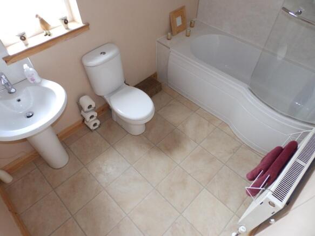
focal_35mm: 22
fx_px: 200
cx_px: 158
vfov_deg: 61.1
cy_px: 118
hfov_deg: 76.4
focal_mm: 4
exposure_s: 1/30
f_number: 3.4
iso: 250
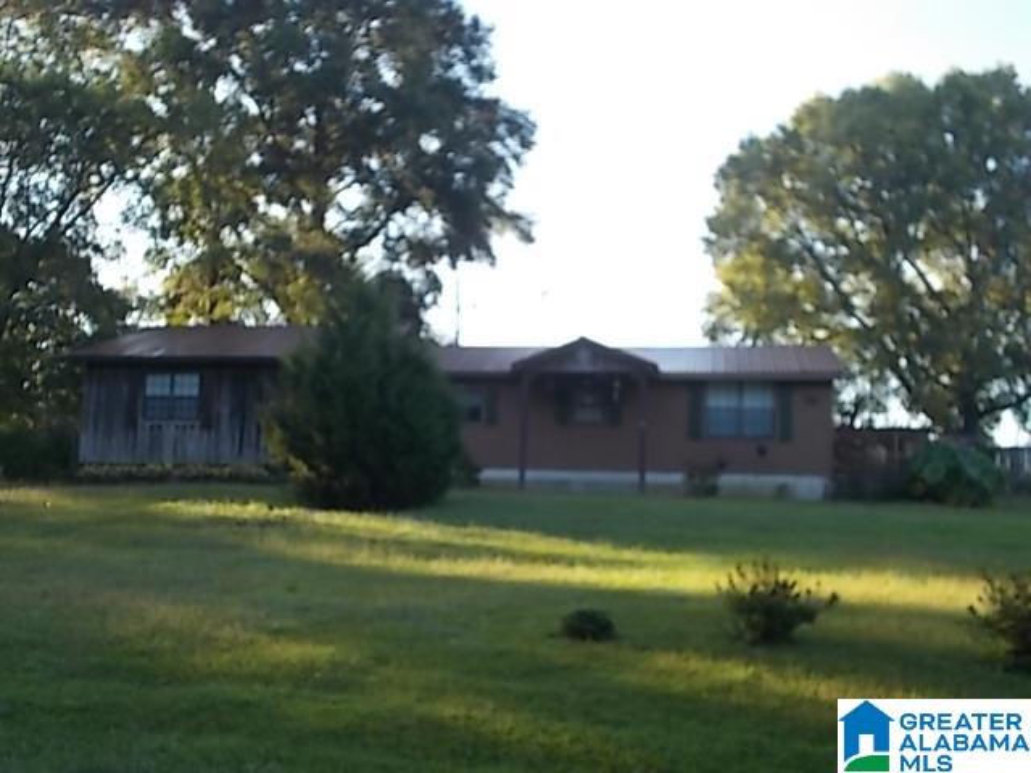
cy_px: 386
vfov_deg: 32.9
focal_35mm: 44
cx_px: 516
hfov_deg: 42.9
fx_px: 1310
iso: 80
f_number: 4.2
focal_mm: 7.9
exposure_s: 1/100
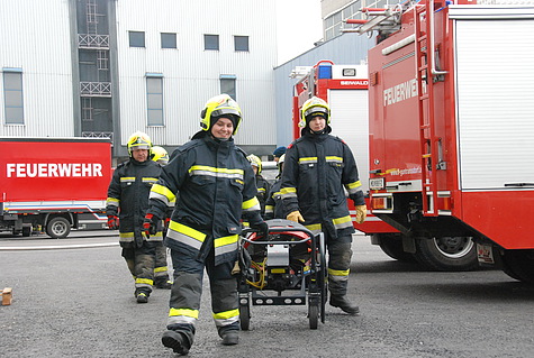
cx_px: 267
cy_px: 179
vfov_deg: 25.2
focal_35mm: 54
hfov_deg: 36.8
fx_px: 803
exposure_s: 1/320
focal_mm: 36
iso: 1250
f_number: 9
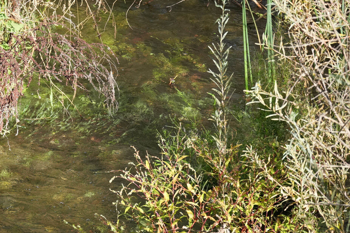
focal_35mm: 232
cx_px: 85
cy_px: 242
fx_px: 2255
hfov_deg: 8.9
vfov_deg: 5.9
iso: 800
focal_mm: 100
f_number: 4.5
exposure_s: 1/1250
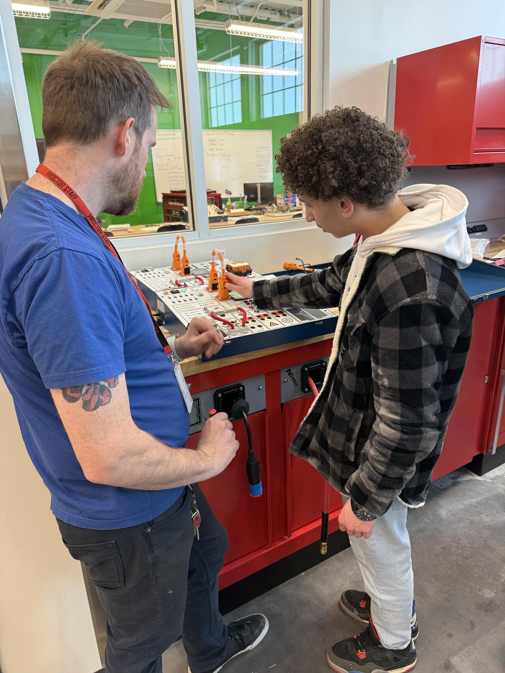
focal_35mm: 24
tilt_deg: -17.7
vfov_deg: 71.6
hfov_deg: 56.8
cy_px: 336
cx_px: 252
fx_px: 467
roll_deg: +2.8
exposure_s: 1/87
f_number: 1.78
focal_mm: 6.76
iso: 200
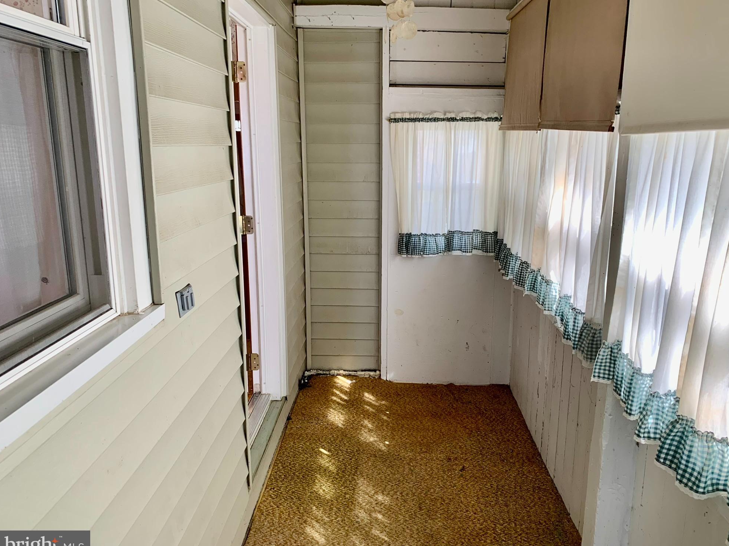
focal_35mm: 27
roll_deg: +0.4
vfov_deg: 51.4
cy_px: 277
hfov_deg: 65.3
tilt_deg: -11.9
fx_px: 569
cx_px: 376
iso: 64
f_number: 1.8
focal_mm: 4.25
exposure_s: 1/121
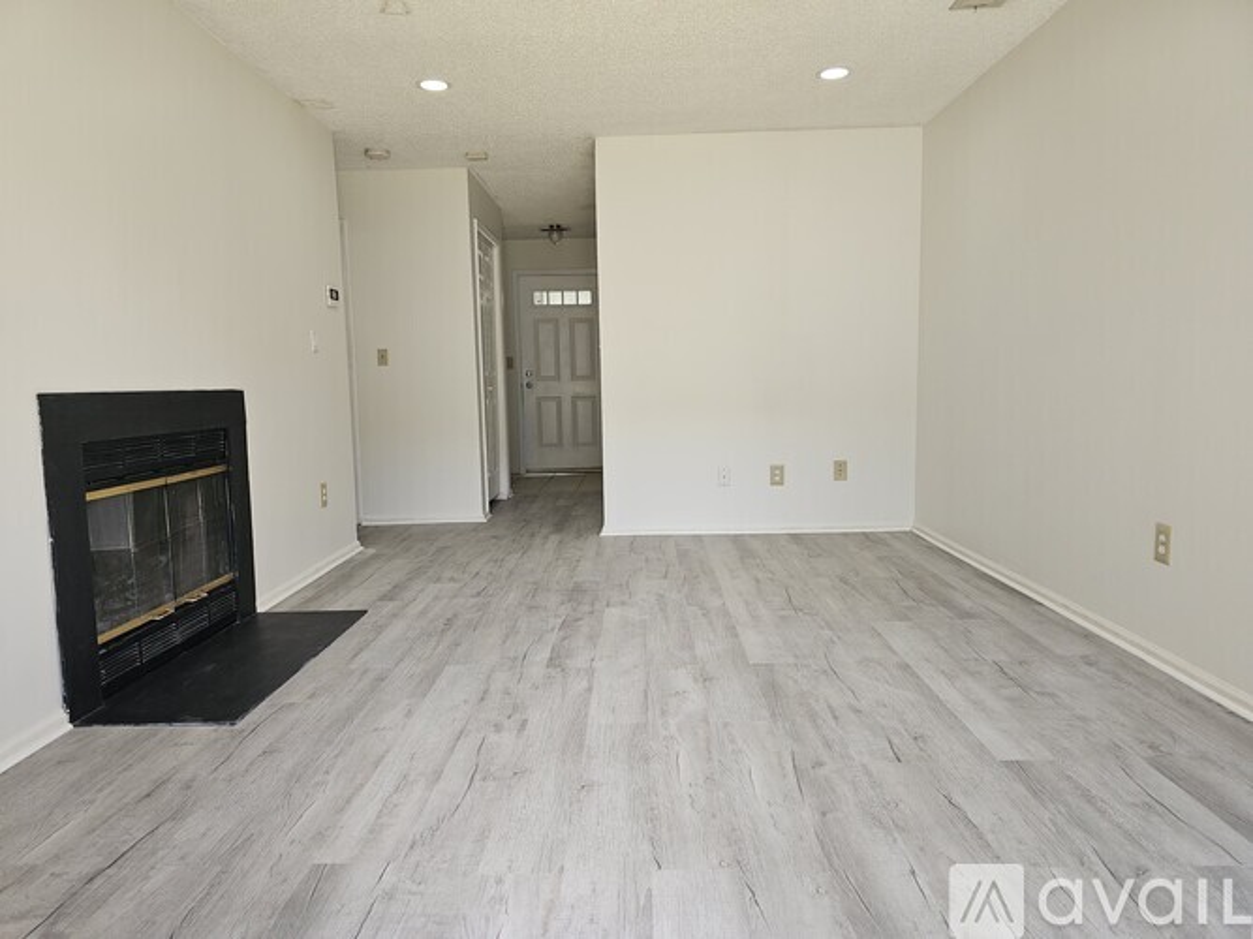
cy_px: 470
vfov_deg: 58.9
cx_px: 626
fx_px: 832
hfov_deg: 73.9
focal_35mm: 23
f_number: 1.7
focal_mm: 6.3
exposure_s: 1/60
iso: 50
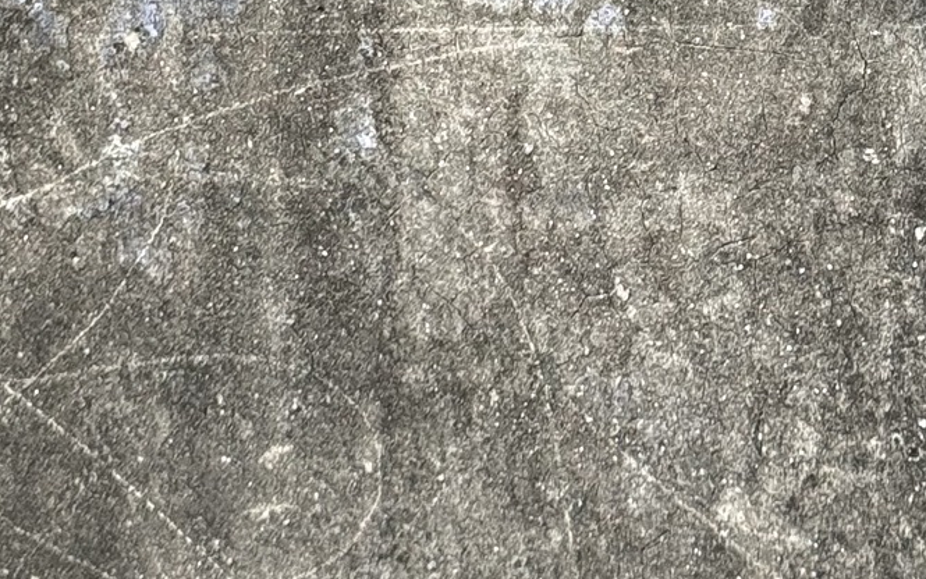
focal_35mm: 153
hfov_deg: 13.7
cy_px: -586
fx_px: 3862
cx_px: 620
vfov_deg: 8.2
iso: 100
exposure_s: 1/111
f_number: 1.78
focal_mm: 6.76
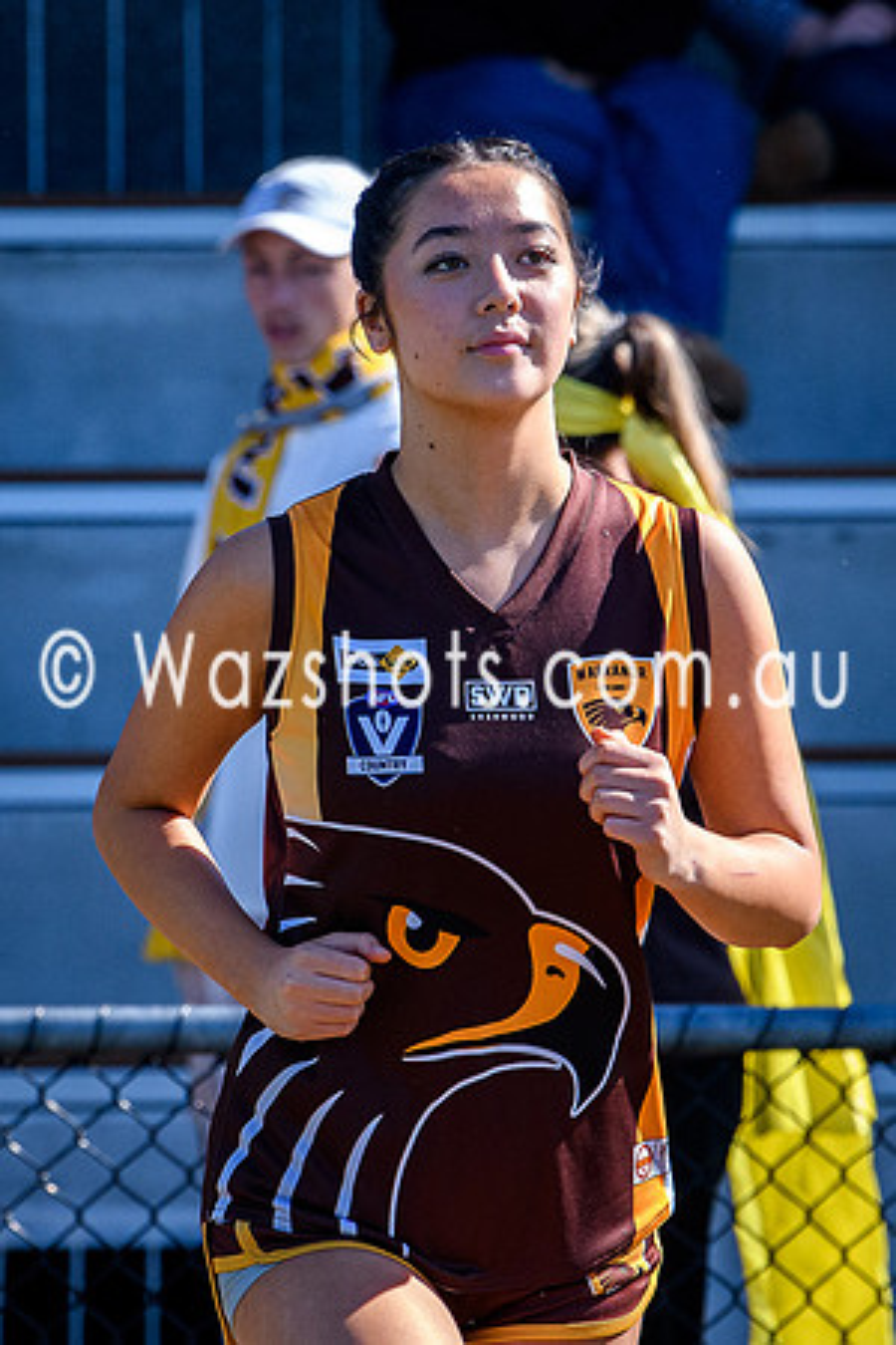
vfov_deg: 3.4
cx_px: 451
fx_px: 22940
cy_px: 592
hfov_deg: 2.2
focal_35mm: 615
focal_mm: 185
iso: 800
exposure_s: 1/1600
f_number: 5.6
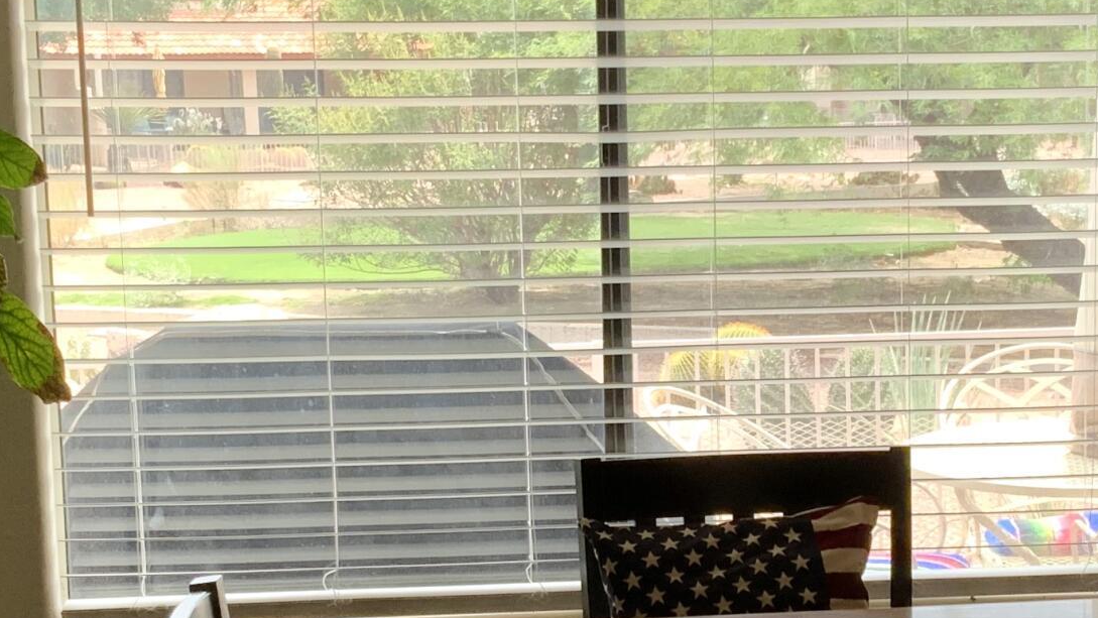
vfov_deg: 13.8
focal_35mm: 87
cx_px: 752
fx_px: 2533
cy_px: 491
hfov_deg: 24.3
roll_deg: +0.7
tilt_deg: -9.7
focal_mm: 3
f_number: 1.8
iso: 20
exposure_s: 1/122
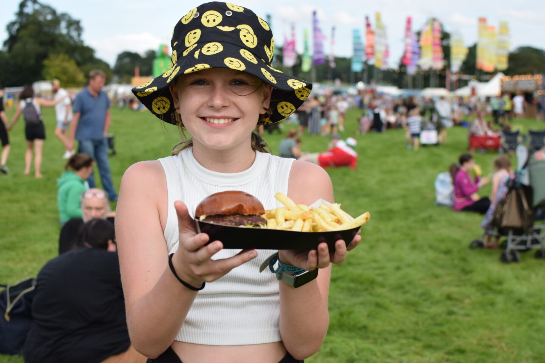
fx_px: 795
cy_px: 182
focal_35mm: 52
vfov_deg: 25.8
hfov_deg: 37.9
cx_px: 272
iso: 400
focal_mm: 35
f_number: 5
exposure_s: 1/1250
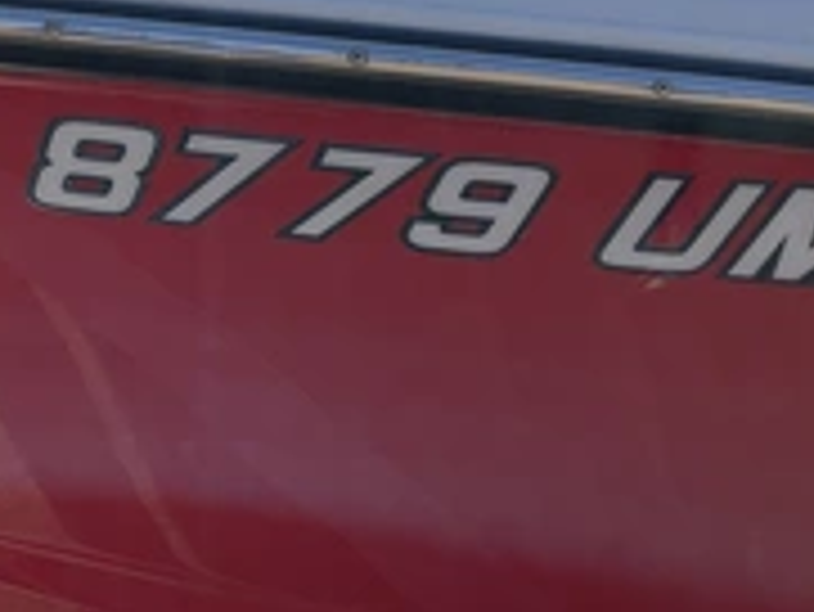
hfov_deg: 29.5
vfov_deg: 22.7
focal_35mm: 64
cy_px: 144
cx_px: 153
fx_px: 1506
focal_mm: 3
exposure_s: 1/1626
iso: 25
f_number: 1.8
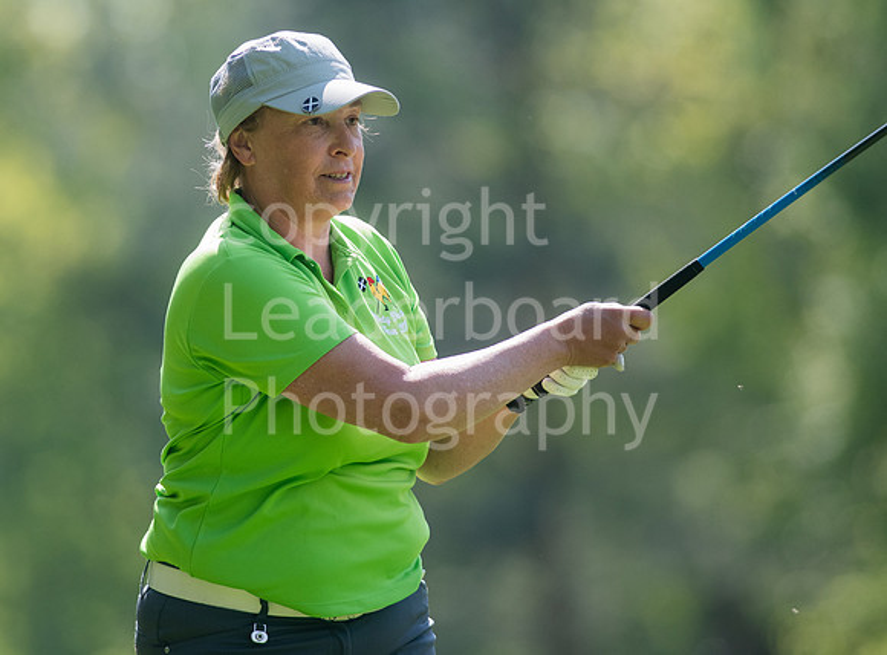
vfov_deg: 2.6
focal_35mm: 567
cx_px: 309
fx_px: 14457
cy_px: 269
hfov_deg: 3.5
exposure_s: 1/2000
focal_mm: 300
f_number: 4
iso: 500
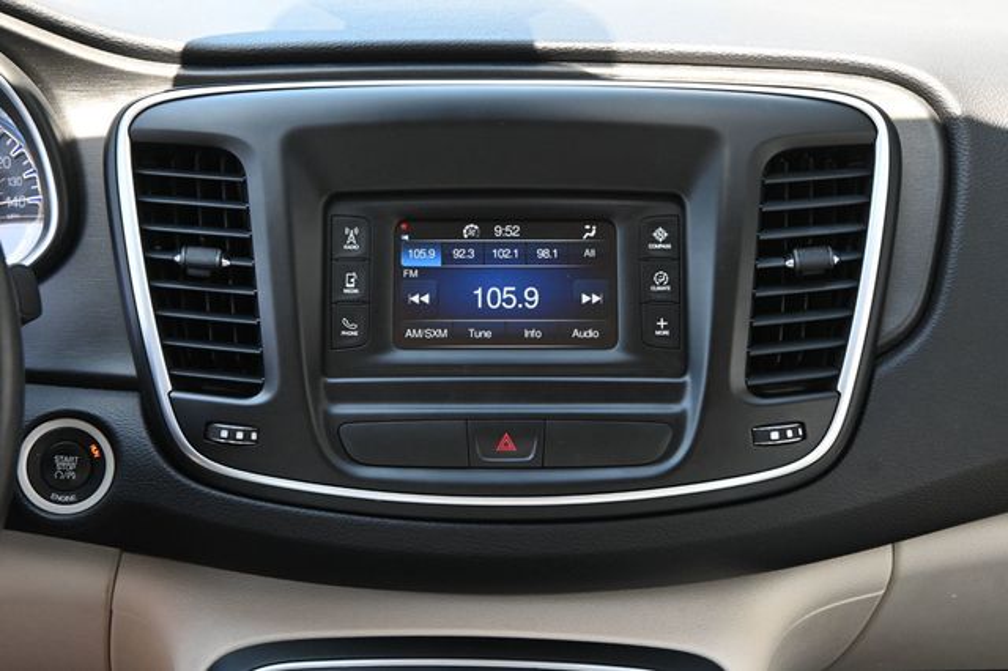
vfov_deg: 18.2
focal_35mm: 75
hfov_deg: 27.0
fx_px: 2099
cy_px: 336
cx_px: 504
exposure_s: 1/125
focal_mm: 50
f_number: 6.3
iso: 1600
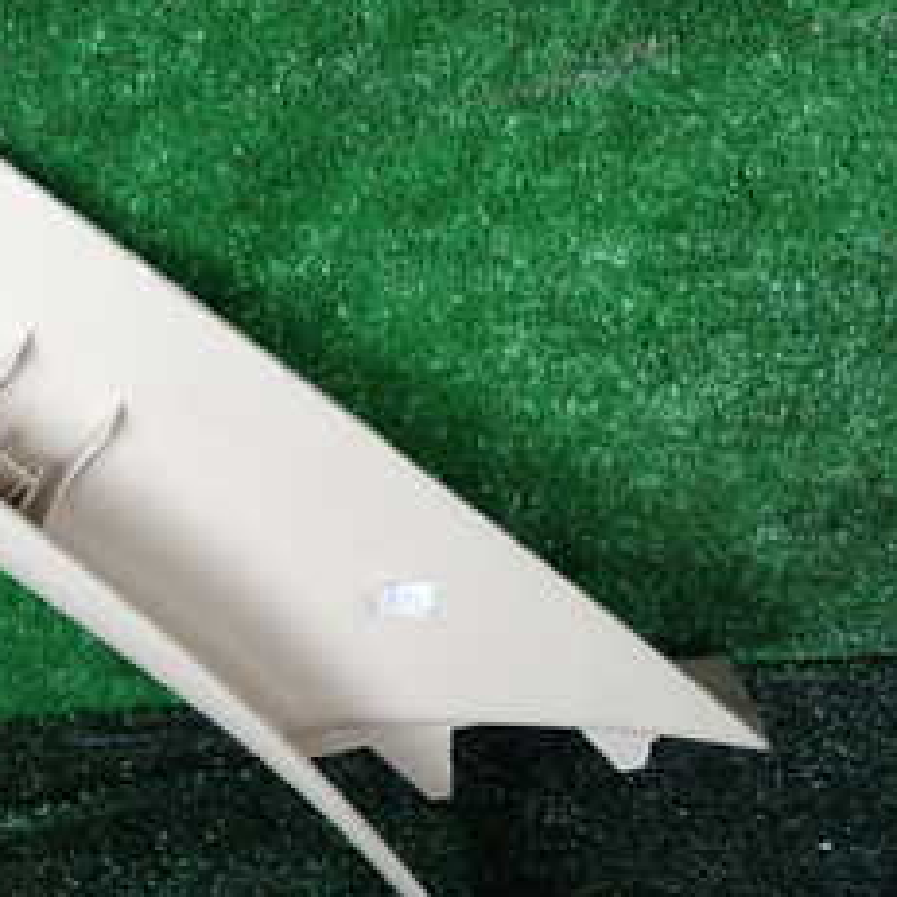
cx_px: -190
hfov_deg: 22.9
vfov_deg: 24.7
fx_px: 2023
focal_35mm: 69
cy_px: 233
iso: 100
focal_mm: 5.4
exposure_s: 1/100
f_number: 2.3
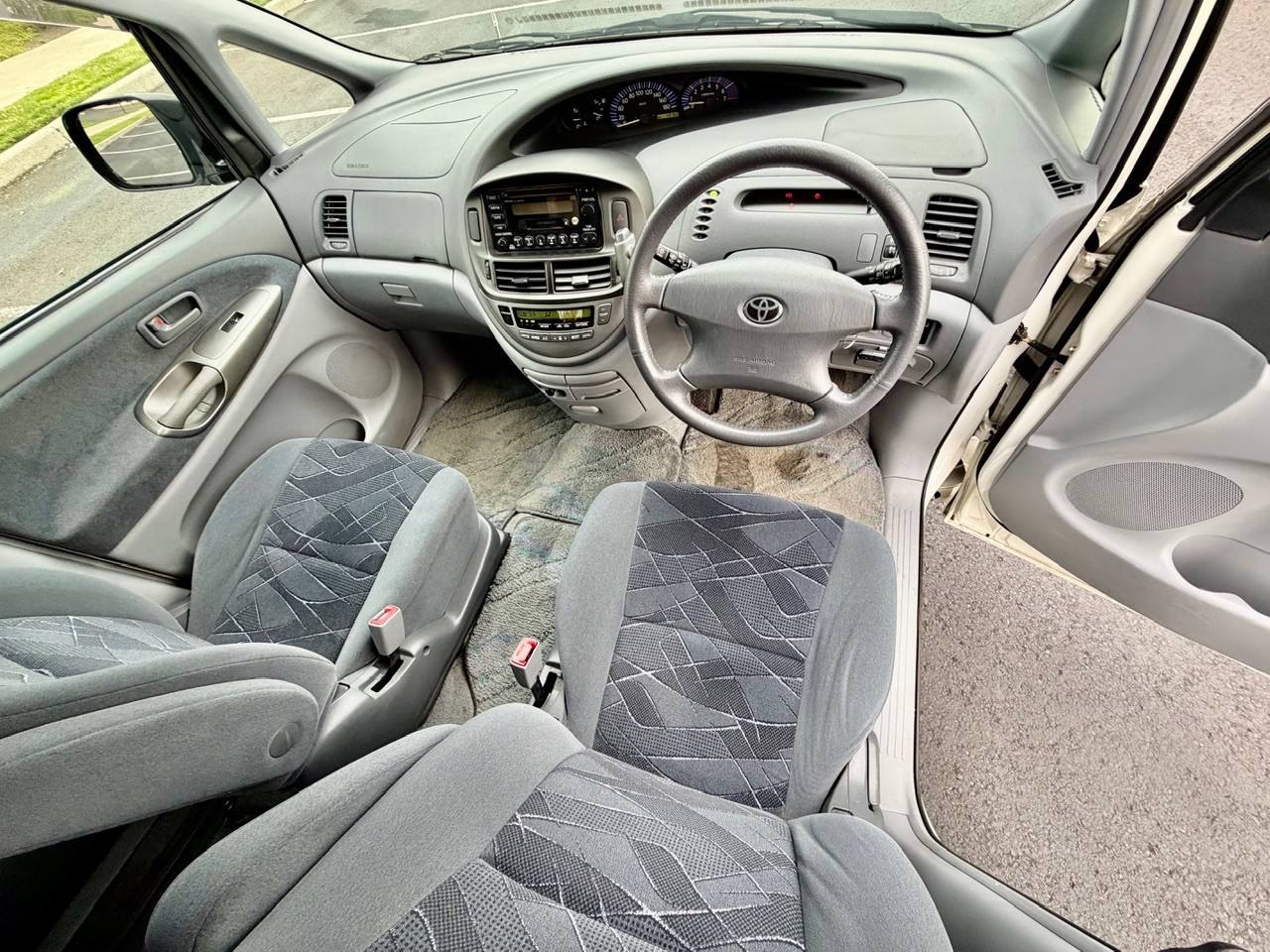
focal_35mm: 14
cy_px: 476
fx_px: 514
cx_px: 635
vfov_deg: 85.7
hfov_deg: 102.1
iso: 320
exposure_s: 1/121
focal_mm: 2.22
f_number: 2.2
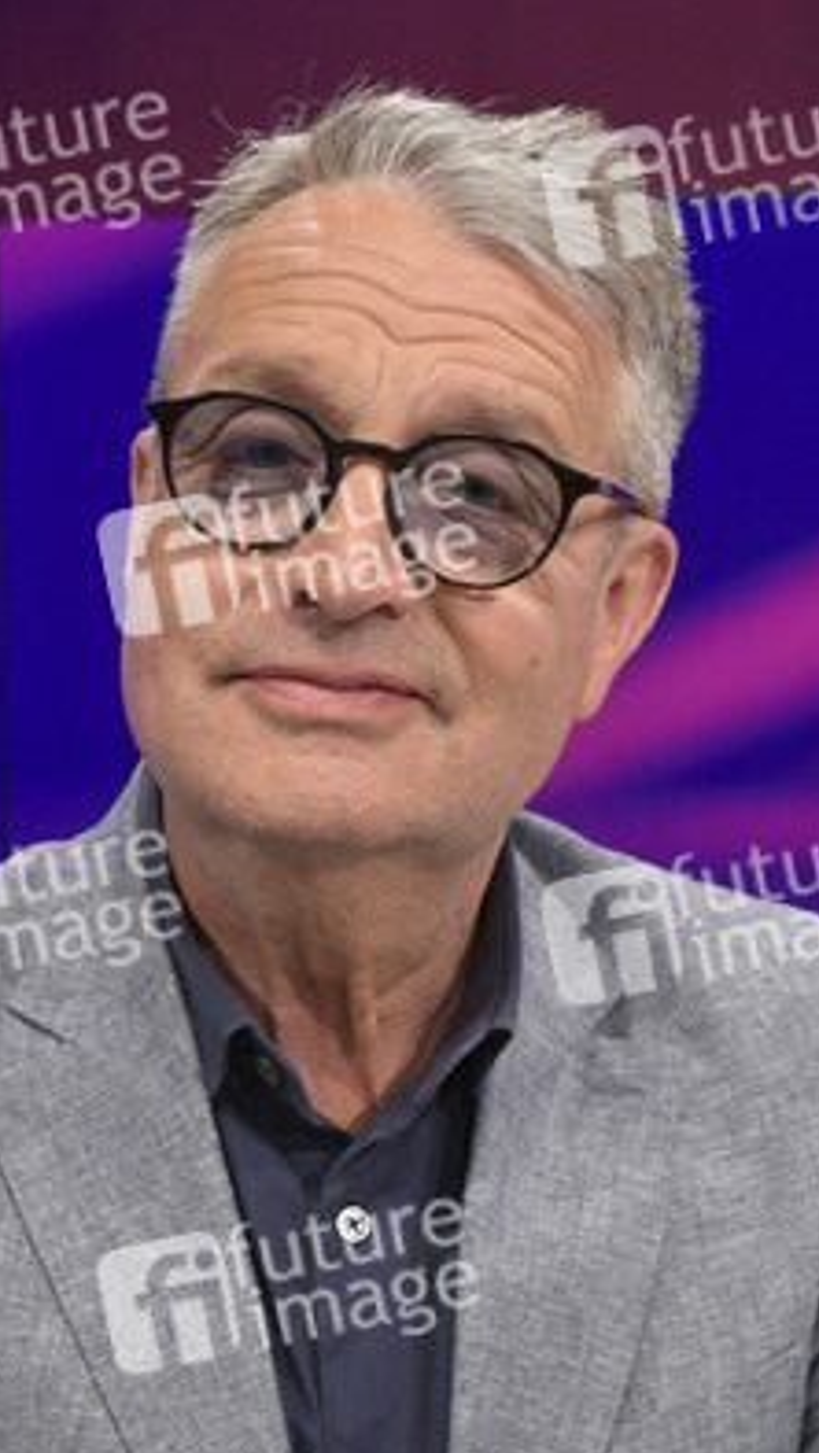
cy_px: 734
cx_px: 395
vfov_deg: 40.6
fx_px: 1966
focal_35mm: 51
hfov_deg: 23.5
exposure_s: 1/200
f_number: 6.3
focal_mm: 48
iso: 2500
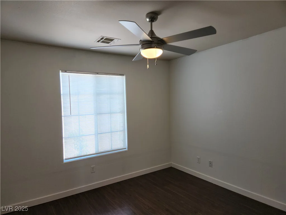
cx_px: 143
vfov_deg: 58.9
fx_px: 190
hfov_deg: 73.9
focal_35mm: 23
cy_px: 108
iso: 32
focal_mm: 5.4
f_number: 1.8
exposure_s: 1/120
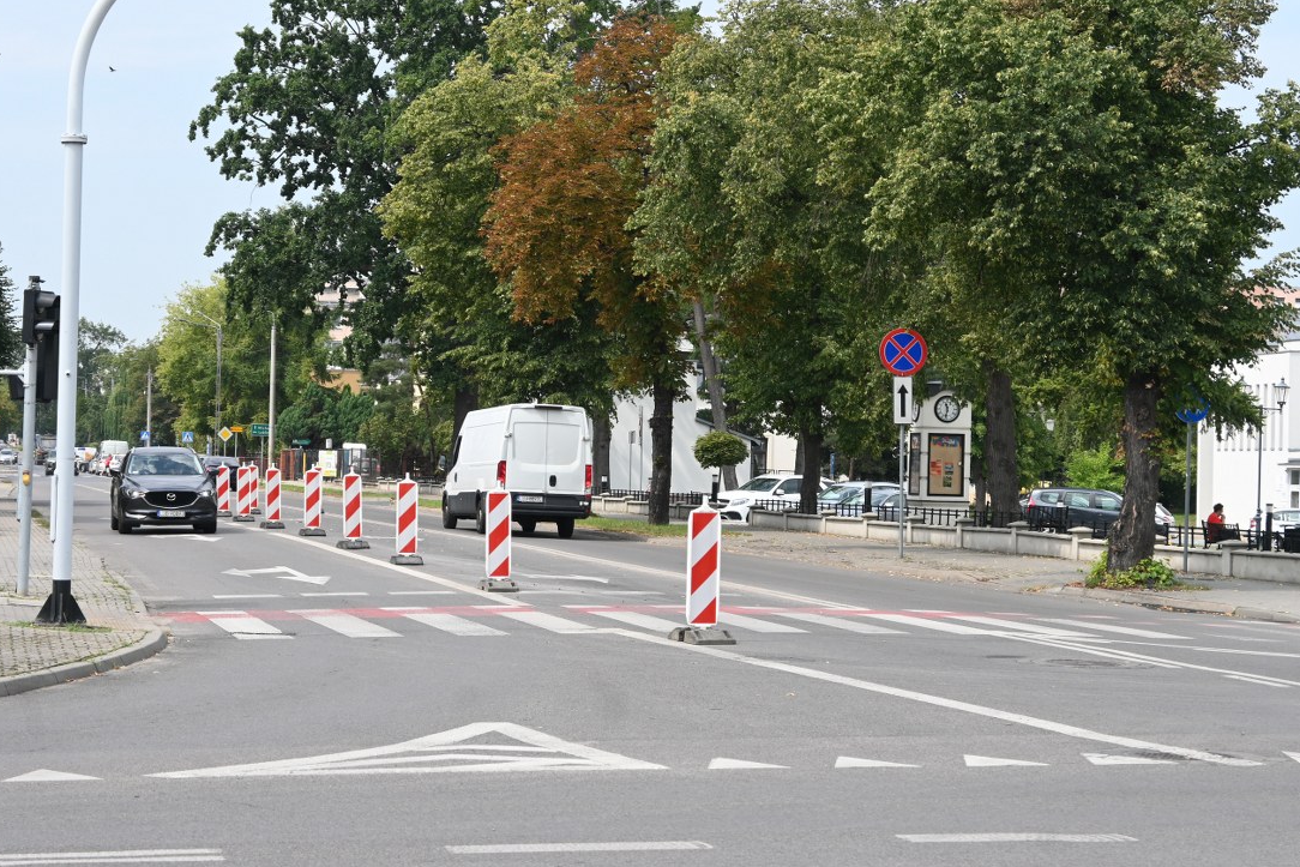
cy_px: 417
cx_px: 646
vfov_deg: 16.5
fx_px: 2997
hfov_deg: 24.5
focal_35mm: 83
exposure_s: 1/250
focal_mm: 50
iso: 100
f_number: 6.3
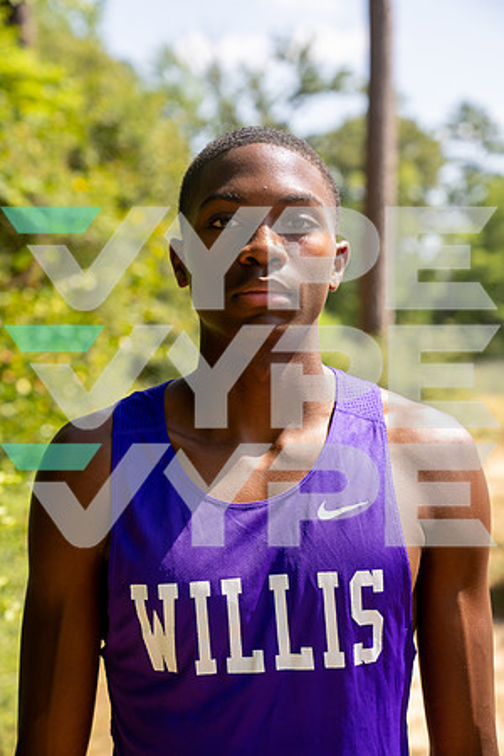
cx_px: 252
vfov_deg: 28.8
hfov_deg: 19.5
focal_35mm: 70
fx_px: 1470
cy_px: 378
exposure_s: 1/250
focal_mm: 70
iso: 100
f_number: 4.5
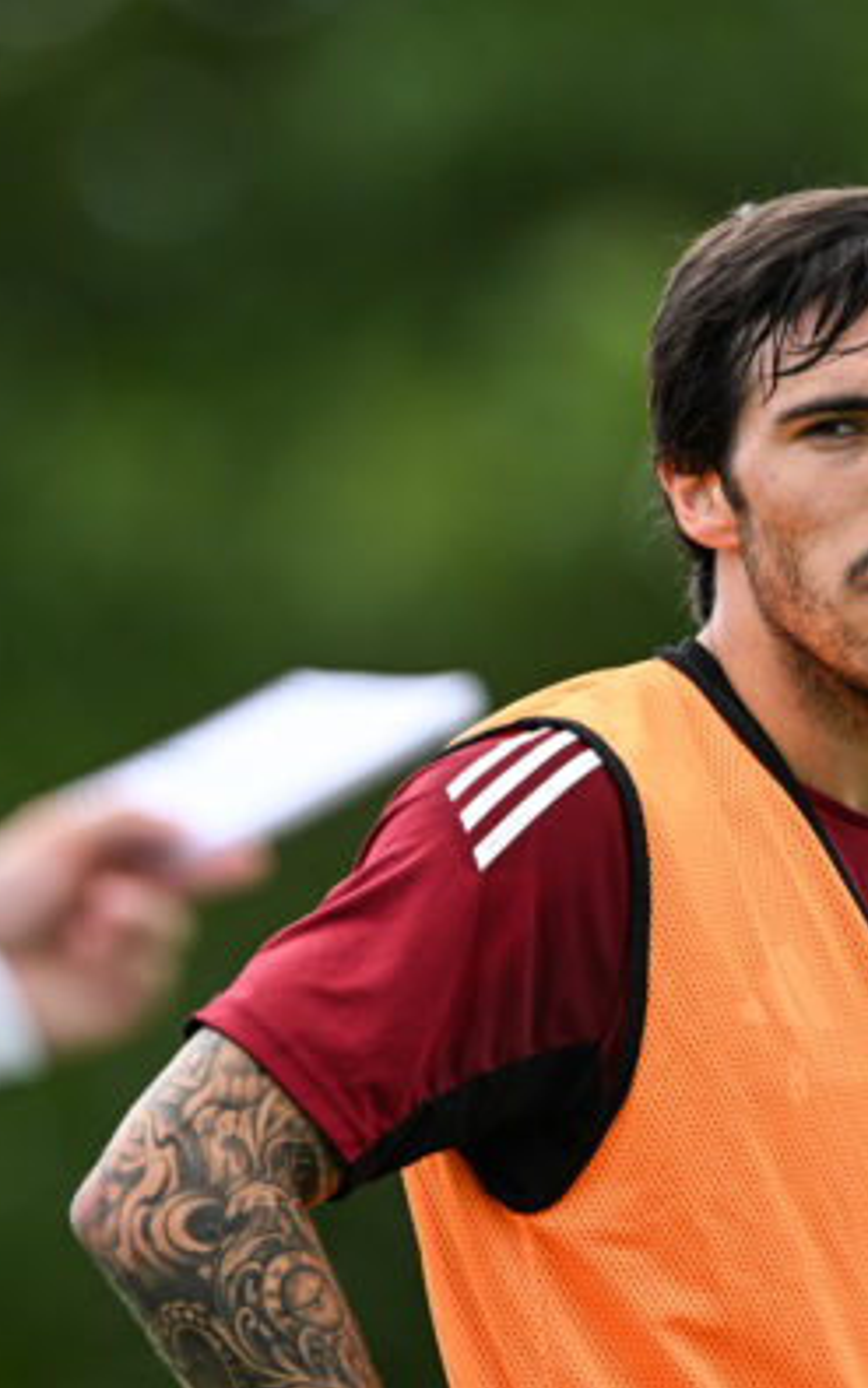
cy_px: 583
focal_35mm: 1083
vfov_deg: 1.9
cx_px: 418
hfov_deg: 1.2
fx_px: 40976
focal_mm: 560
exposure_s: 1/1000
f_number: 4
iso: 400
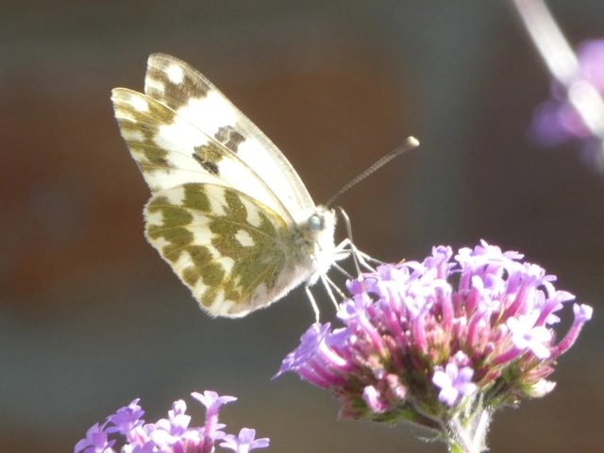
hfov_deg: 5.0
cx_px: 302
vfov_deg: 3.7
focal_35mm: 400
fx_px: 6979
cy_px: 226
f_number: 5.6
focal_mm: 71.7
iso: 200
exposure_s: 1/80
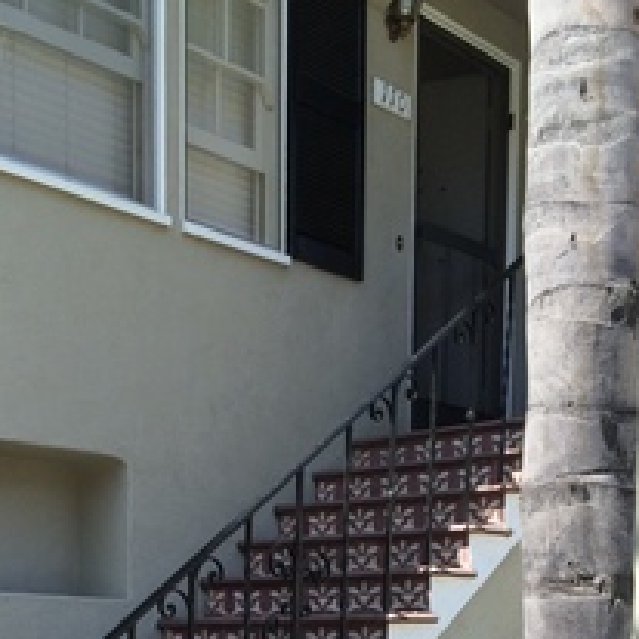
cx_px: 221
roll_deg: +1.1
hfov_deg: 27.6
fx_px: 1295
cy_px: 766
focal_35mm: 62
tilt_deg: -6.0
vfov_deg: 25.0
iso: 32
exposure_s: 1/533
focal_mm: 4.15
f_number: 2.2
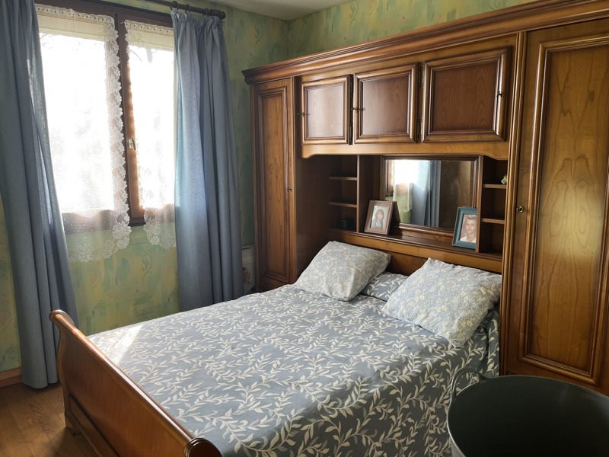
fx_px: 457
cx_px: 304
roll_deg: -1.4
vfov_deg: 53.1
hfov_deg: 67.3
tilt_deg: -10.1
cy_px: 228
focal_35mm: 26
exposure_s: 1/121
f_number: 1.6
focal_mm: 5.1
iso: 80
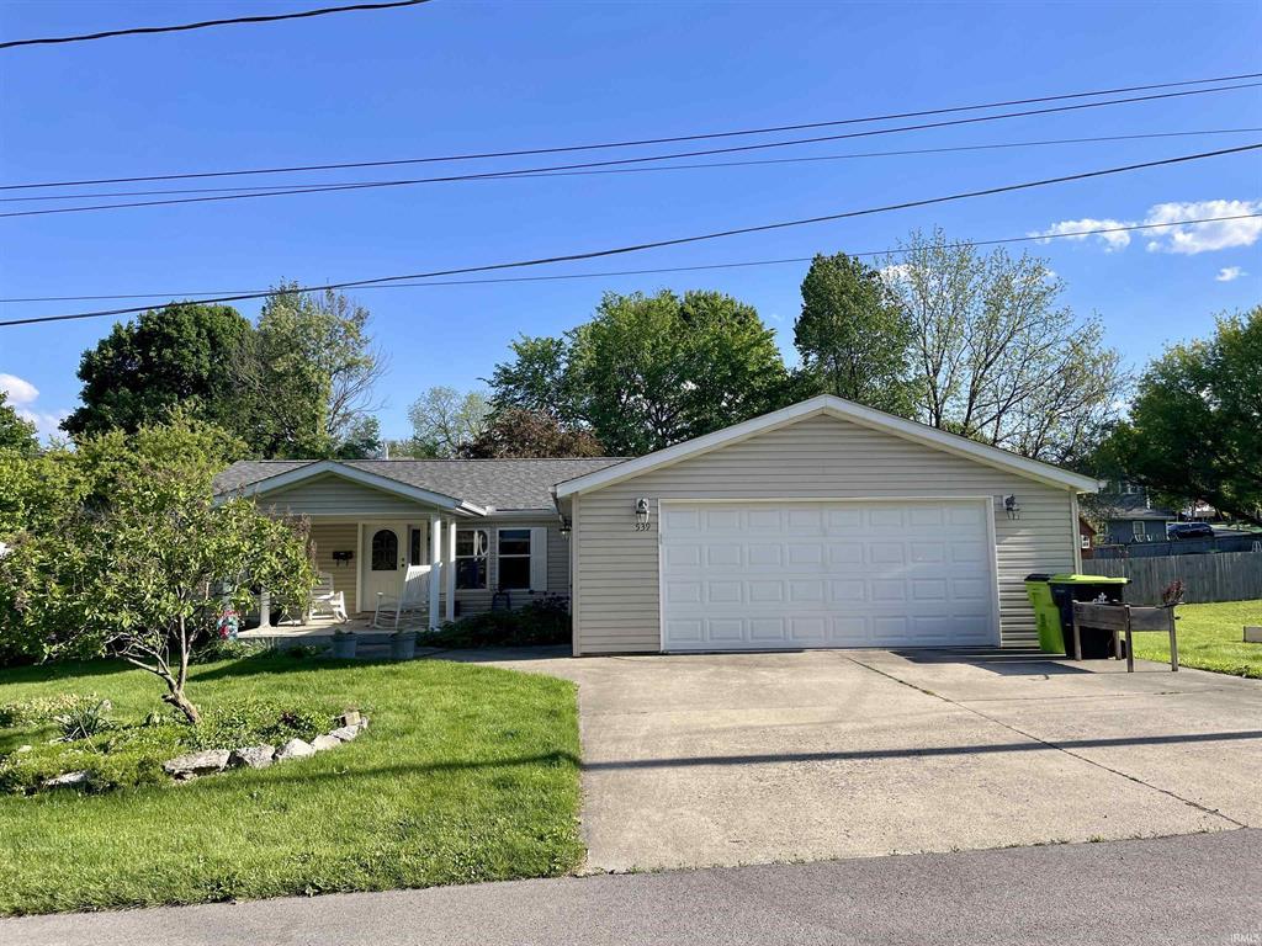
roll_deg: +1.8
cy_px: 473
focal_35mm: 26
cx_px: 631
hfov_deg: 67.3
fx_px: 948
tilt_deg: +5.7
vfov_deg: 53.1
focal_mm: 4.2
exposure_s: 1/2304
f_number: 1.6
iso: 32
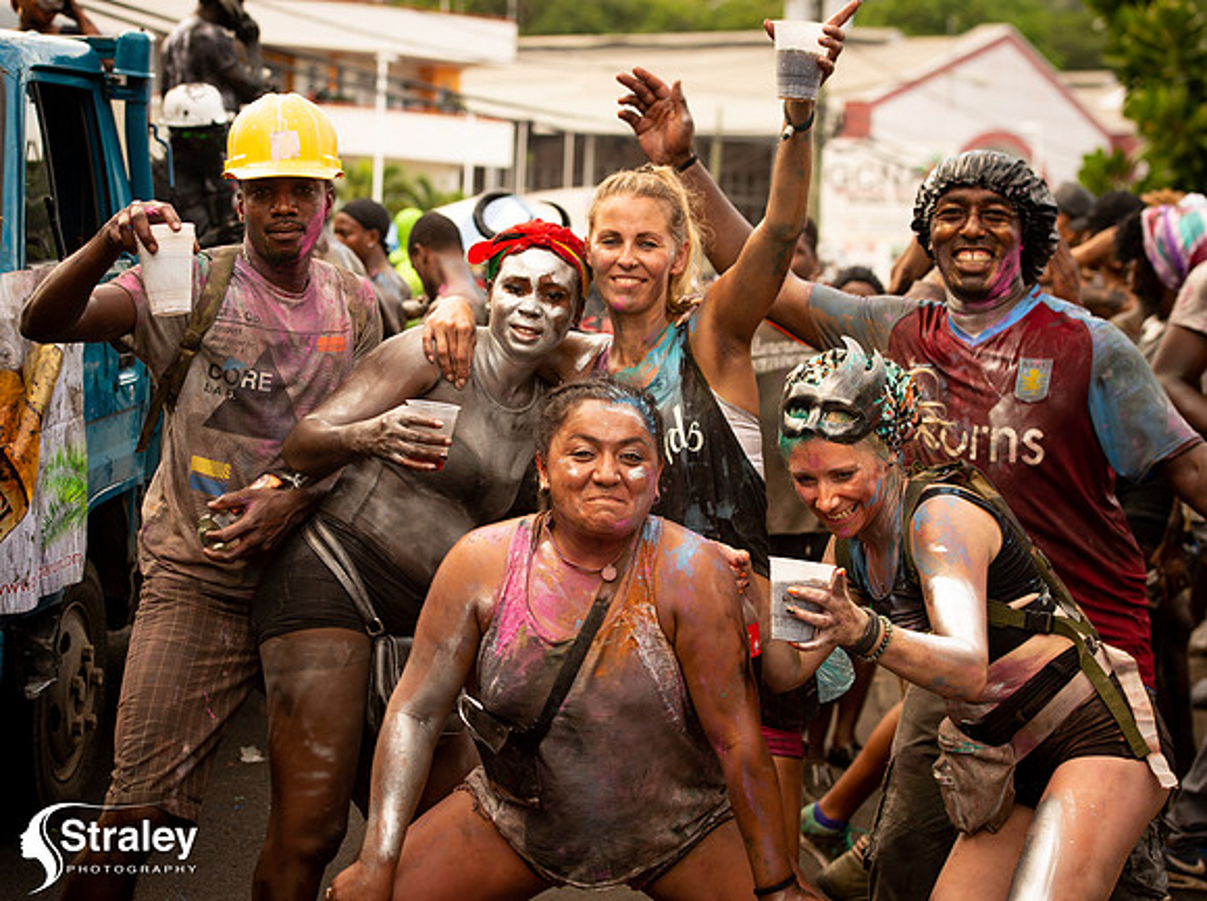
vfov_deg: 19.4
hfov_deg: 25.8
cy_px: 450
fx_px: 2633
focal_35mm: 76
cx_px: 529
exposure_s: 1/320
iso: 360
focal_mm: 70
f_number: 5
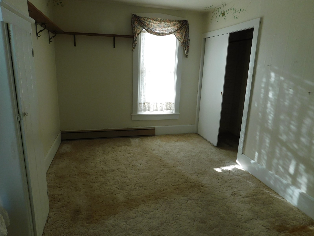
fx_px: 209
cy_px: 118
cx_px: 157
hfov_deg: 73.9
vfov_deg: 58.9
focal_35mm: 23
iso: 125
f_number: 3
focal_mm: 4
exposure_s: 1/80
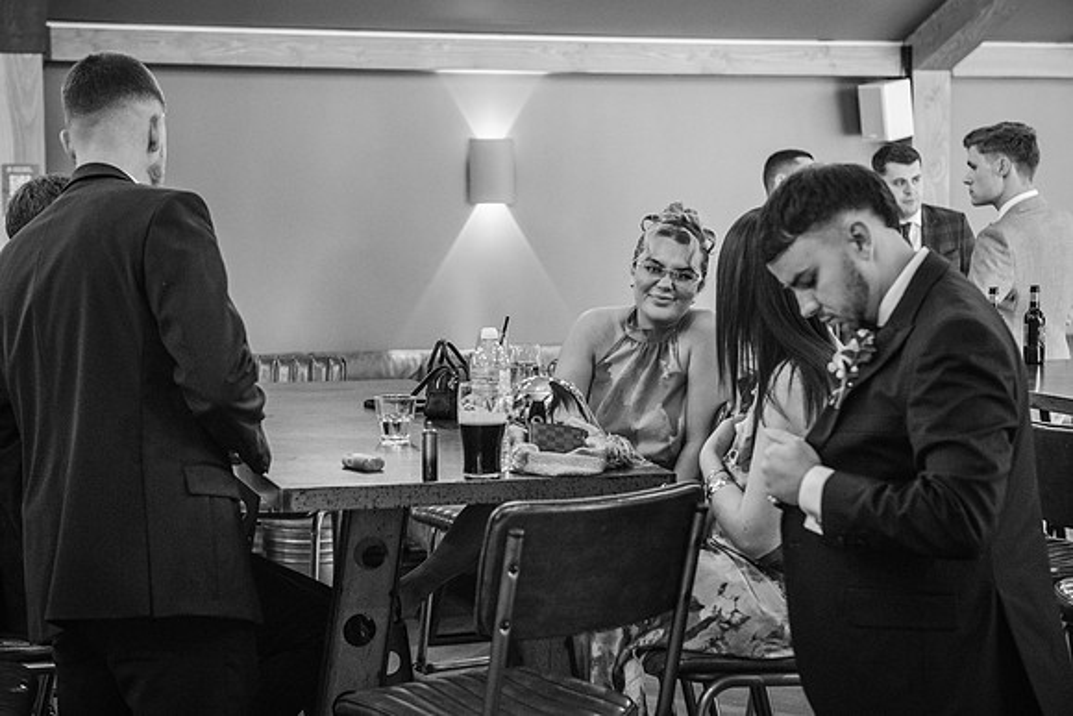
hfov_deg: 28.8
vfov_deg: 19.5
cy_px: 358
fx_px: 2087
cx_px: 536
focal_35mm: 70
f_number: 4.5
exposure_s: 1/60
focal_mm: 70
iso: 6400
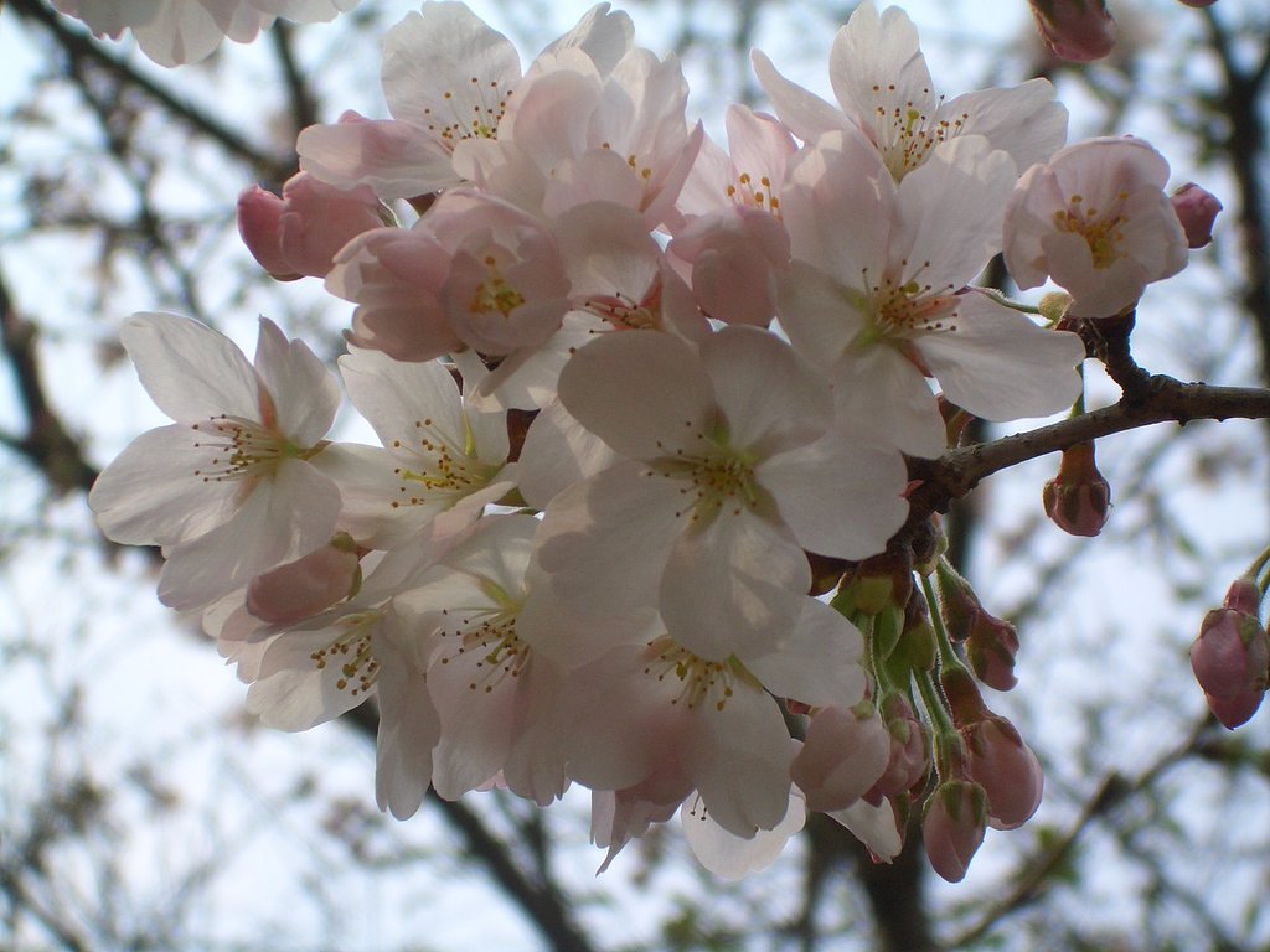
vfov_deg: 14.1
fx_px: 3852
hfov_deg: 18.7
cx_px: 635
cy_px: 476
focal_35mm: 105
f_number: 4.8
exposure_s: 1/400
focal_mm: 17.4
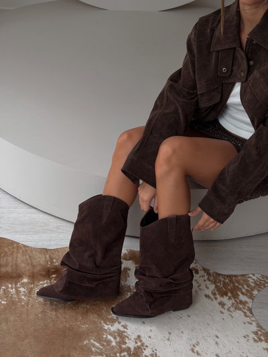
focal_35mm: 48
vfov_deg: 39.6
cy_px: 178
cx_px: 134
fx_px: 495
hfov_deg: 30.3
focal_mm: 6.76
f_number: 1.78
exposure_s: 1/203
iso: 64
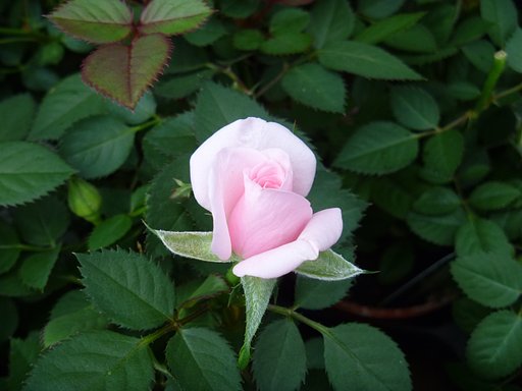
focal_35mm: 44
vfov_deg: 32.9
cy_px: 196
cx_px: 261
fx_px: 664
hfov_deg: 42.9
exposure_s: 1/40
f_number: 3.7
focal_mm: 7.8
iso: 200
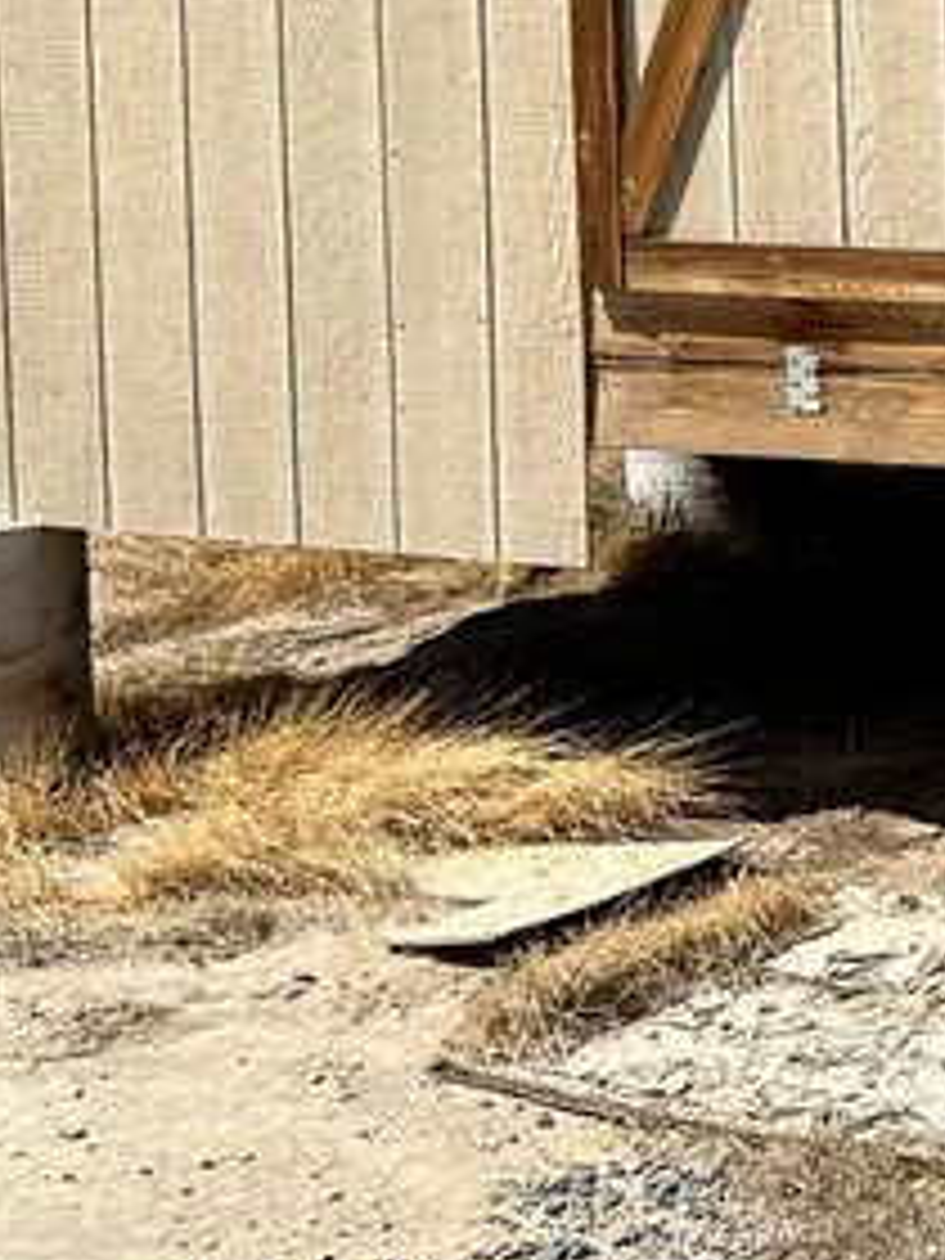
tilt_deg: -6.5
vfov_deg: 20.3
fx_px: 3458
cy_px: 176
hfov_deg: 13.7
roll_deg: +0.8
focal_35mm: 95
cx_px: 1773
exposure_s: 1/6211
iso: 50
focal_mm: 5.7
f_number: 1.5
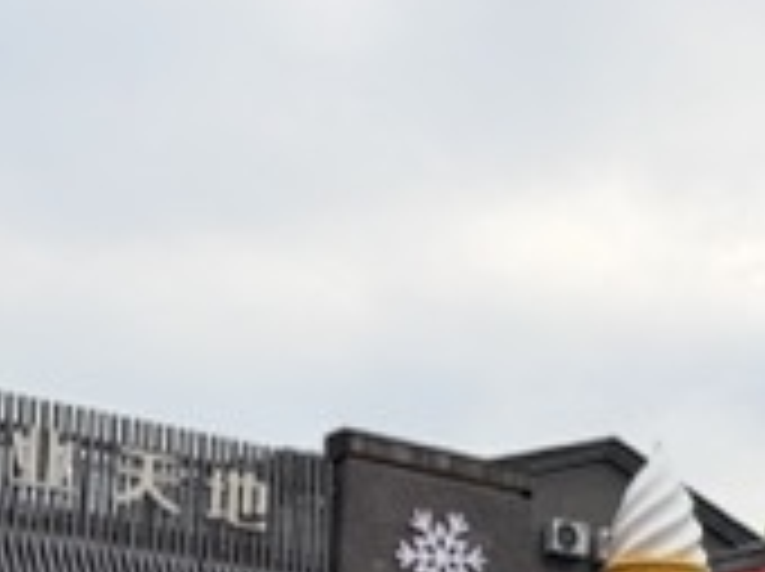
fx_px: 2163
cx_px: 783
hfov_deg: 19.4
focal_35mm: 98
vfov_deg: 14.2
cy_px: 838
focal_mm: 5.96
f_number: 1.6
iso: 50
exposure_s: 1/2012
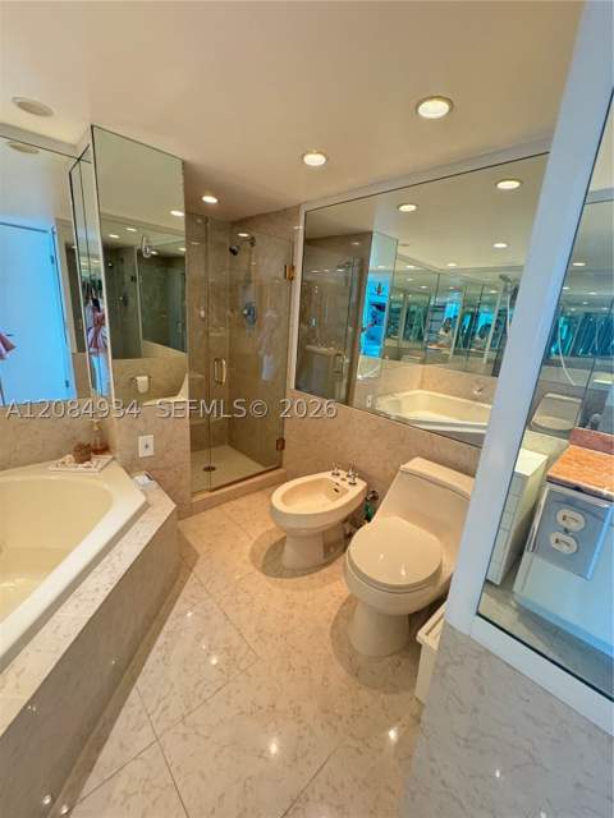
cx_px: 307
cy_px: 409
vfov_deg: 102.1
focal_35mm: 14
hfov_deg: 85.7
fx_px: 331
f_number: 2.2
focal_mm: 2.22
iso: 400
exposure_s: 1/60
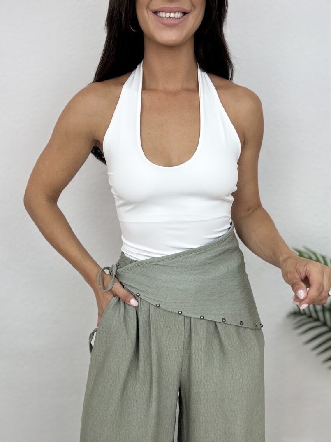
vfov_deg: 60.0
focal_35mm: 30
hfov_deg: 46.8
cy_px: 221
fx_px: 382
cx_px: 166
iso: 40
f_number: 1.9
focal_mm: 2.69
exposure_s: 1/100
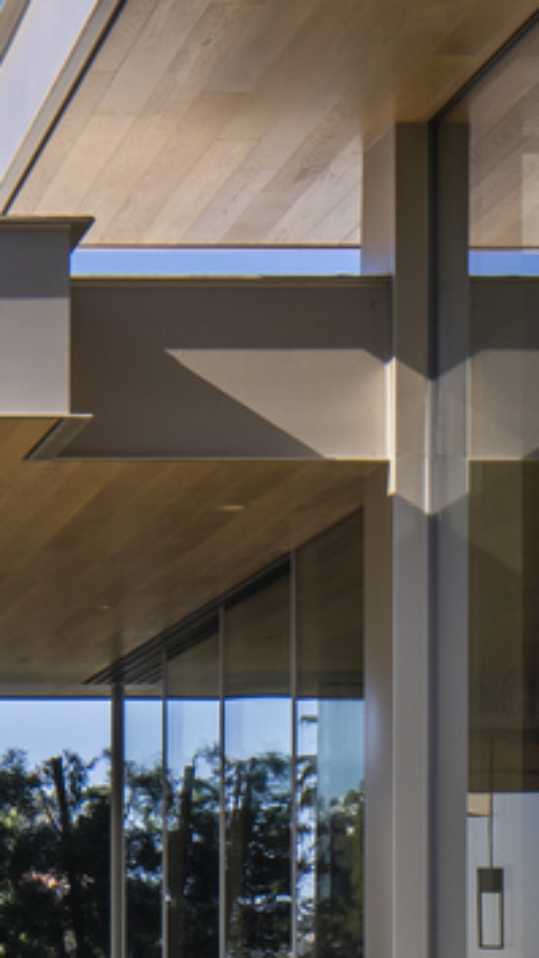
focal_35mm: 142
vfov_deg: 15.1
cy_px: 380
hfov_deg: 8.5
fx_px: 3610
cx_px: -49
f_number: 13
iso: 125
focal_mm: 24
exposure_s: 1/200
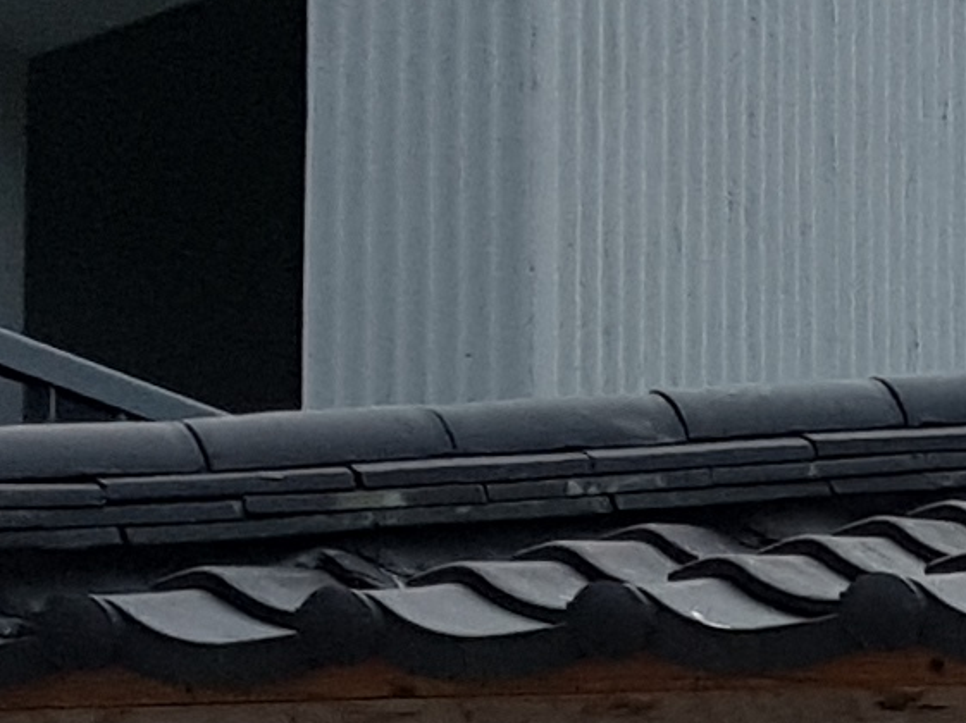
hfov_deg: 8.5
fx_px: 5215
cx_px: 3099
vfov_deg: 7.2
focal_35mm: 187
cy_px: 2043
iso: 64
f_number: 1.7
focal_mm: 4.2
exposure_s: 1/120
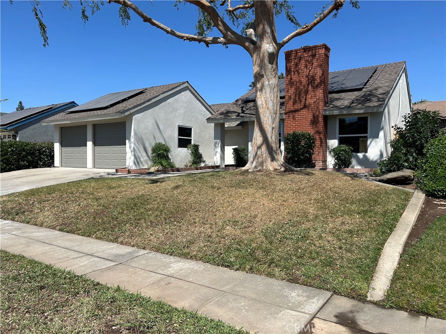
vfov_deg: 53.1
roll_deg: -0.8
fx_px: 335
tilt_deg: -2.2
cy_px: 167
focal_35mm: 26
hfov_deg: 67.3
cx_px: 223
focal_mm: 5.7
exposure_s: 1/4831
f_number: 1.5
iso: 50
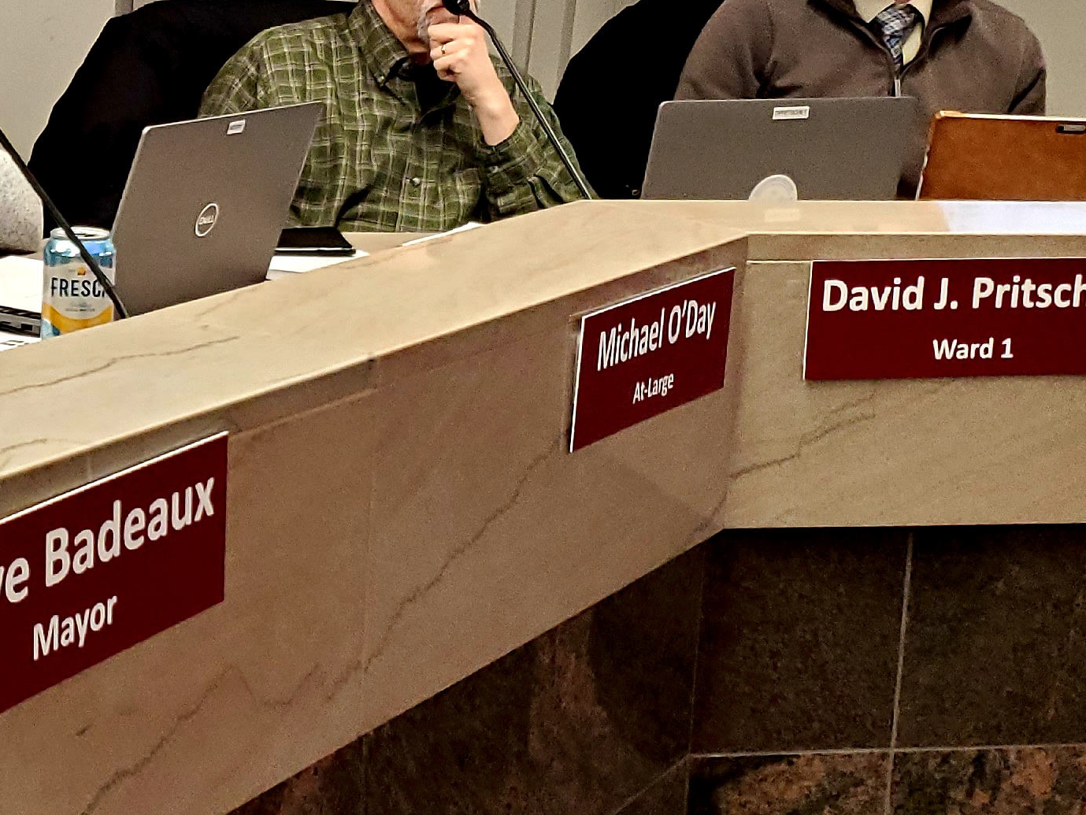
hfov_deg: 24.3
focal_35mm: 76
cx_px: -51
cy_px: 262
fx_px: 2385
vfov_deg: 19.3
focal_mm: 4.3
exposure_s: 1/120
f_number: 1.5
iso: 200
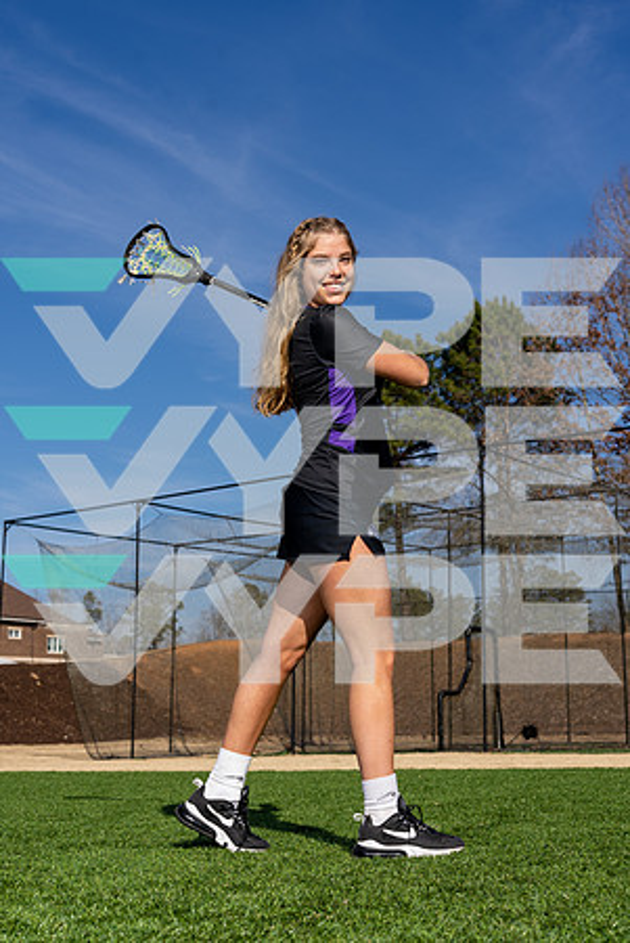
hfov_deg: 27.1
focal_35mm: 50
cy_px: 472
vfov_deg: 39.6
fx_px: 1309
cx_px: 315
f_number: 7.1
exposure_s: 1/320
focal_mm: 50
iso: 64
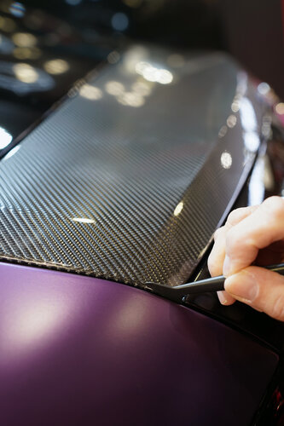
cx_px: 142
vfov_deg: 54.5
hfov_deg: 37.8
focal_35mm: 35
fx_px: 414
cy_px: 213
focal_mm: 35
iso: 1600
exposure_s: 1/160
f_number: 3.2
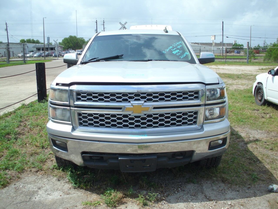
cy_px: 104
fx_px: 305
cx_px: 139
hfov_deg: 49.0
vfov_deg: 37.7
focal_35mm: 38
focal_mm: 6.3
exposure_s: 1/206
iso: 50
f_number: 7.3
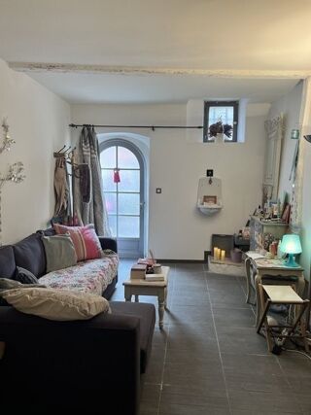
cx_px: 156
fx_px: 312
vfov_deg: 67.3
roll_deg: -0.7
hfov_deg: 53.0
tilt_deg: -3.7
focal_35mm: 26
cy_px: 208
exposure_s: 1/100
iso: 100
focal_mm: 5.7
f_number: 1.5
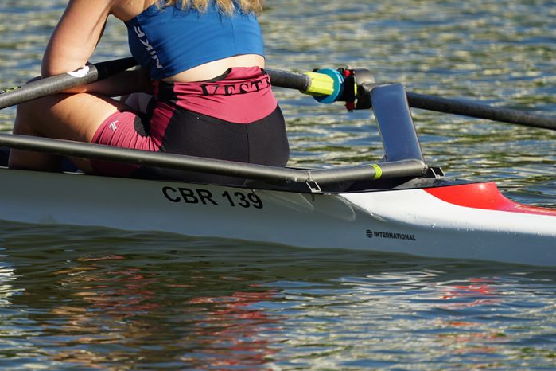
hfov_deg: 1.9
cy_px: 75
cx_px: 173
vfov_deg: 1.3
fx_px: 16972
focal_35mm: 1099
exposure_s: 1/1600
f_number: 4
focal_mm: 600
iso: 160
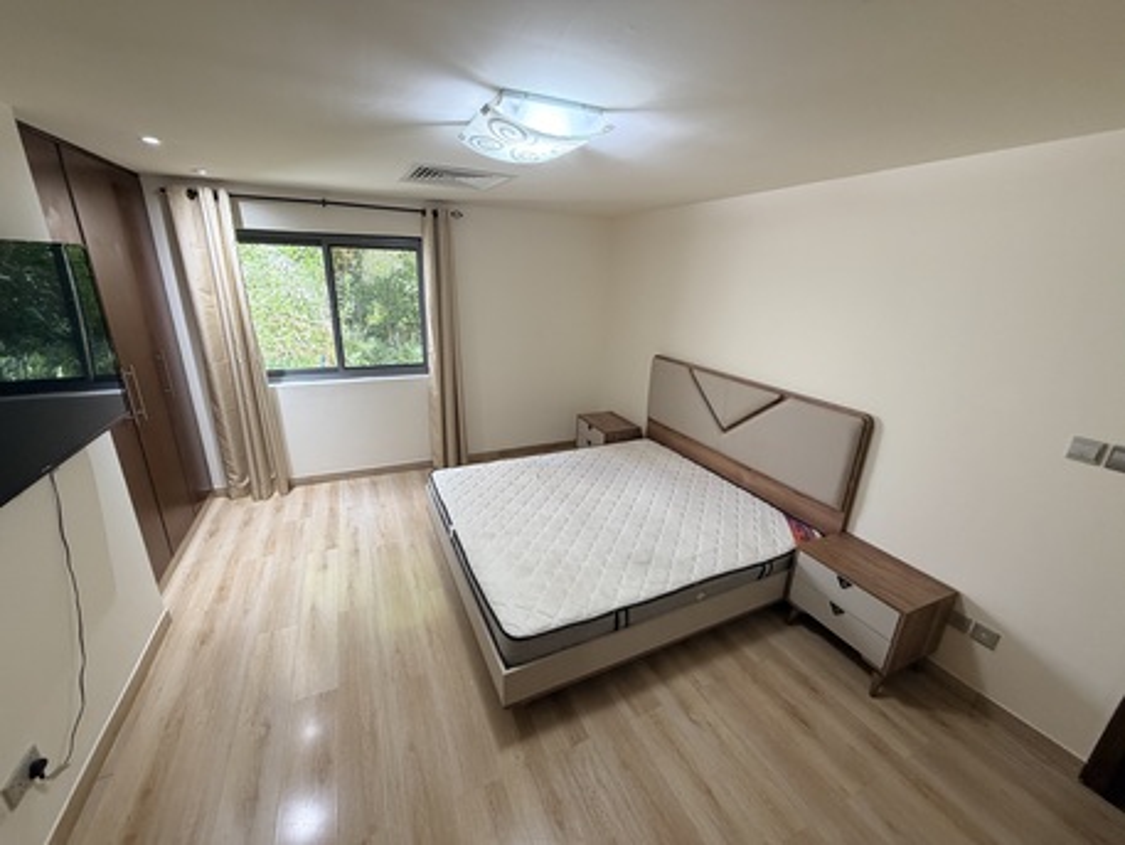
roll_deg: -0.6
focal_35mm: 14
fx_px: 455
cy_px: 422
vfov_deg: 85.7
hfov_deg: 102.0
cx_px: 562
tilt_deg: -16.1
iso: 200
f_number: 2.2
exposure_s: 1/50
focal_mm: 2.22
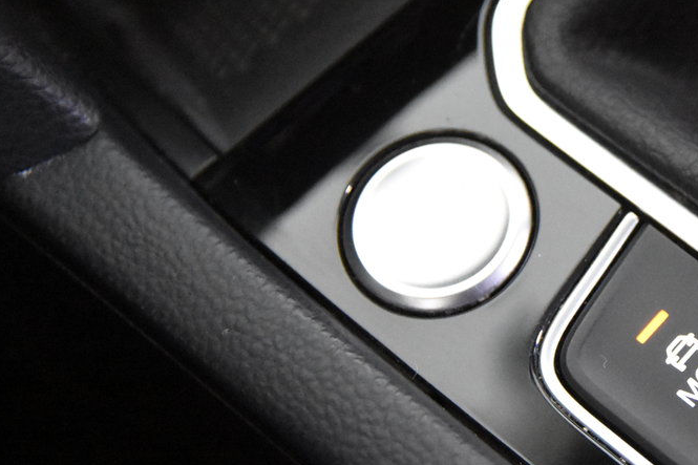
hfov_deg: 15.5
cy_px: 243
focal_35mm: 130
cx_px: 660
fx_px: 2519
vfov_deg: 10.5
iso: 12800
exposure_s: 1/80
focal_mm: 45
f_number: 3.8
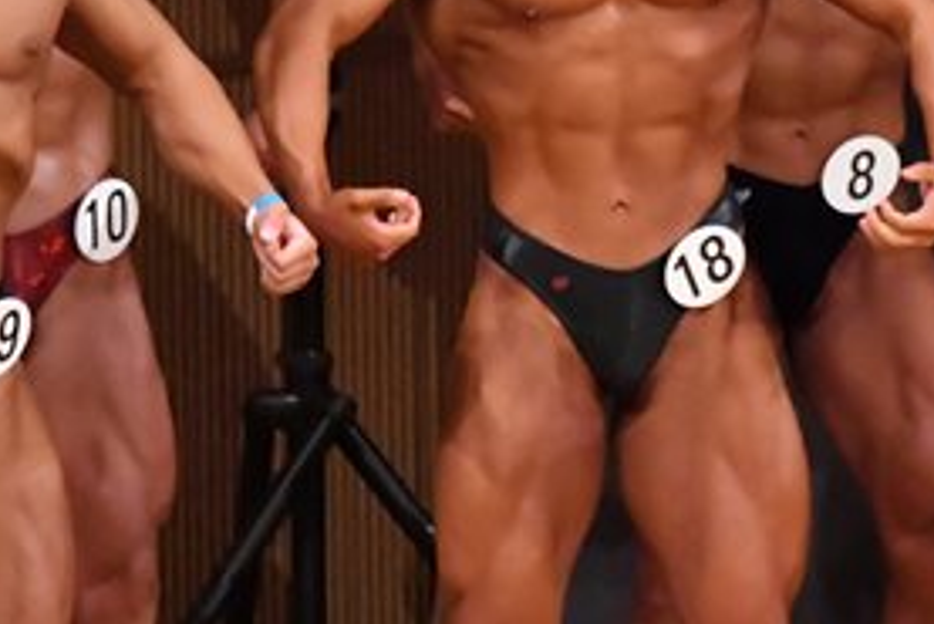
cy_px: 310
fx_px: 20662
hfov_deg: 2.6
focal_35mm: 796
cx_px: 265
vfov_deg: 1.7
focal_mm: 190
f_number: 5.6
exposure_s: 1/400
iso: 11400
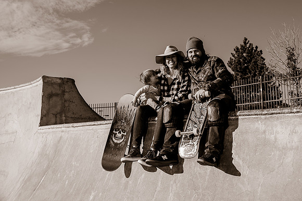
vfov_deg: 33.8
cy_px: 78
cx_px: 185
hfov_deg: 48.8
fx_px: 330
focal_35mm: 39
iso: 200
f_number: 7.1
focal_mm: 32
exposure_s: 1/640
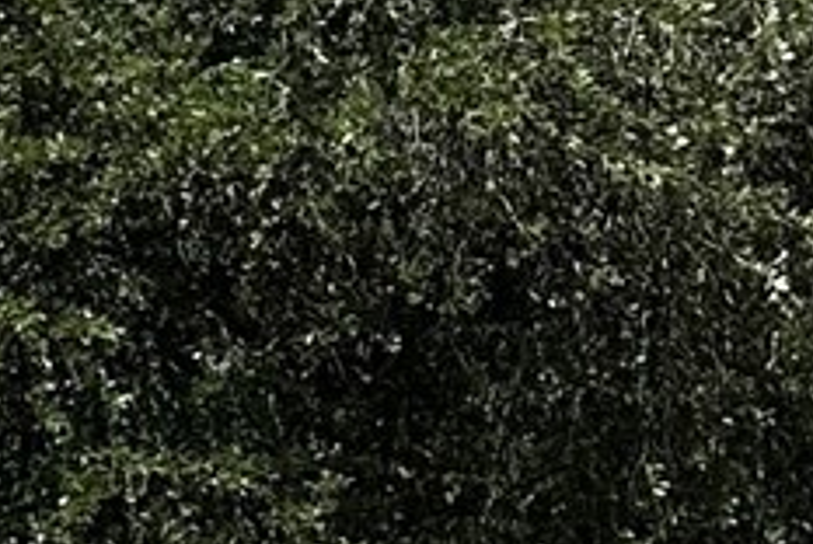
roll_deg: -1.6
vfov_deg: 6.0
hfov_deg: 8.1
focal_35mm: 219
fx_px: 4952
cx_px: -1619
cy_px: 1451
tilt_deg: -5.7
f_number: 1.78
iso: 80
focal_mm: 6.86
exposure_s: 1/3356
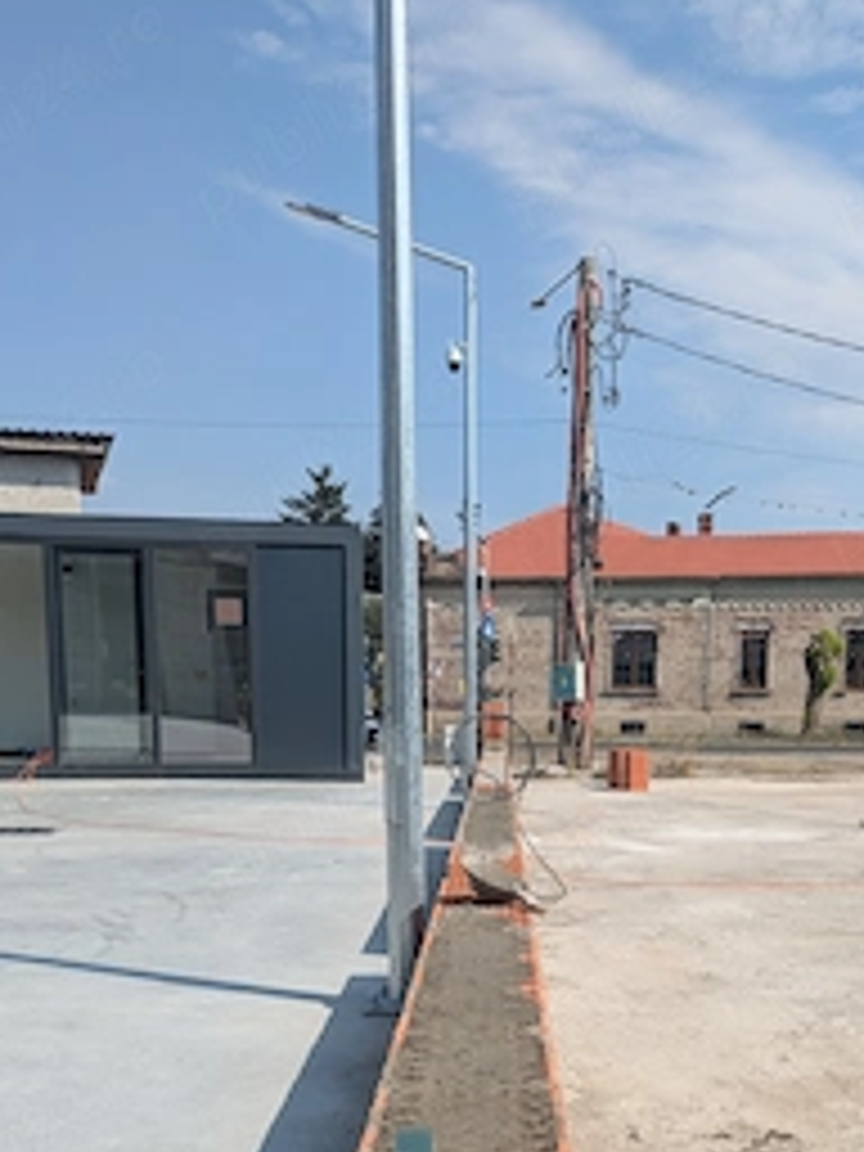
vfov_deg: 46.1
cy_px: 873
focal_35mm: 39
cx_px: 495
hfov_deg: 36.7
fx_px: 1298
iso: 52
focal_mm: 5.43
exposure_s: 1/2222
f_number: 1.89
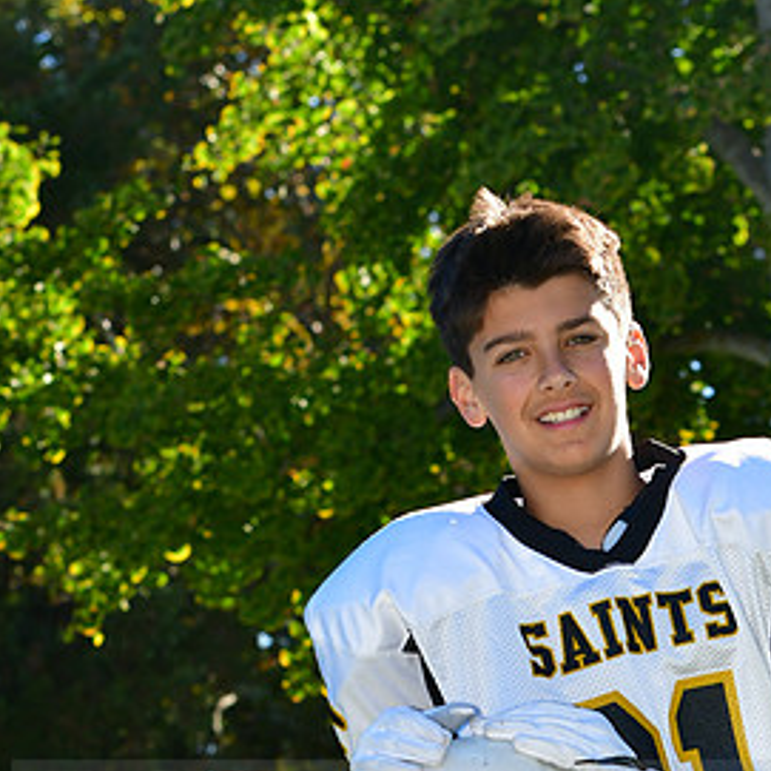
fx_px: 4813
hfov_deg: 9.2
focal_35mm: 191
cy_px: 799
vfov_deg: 9.1
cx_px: 519
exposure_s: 1/640
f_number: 6.3
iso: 400
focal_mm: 70
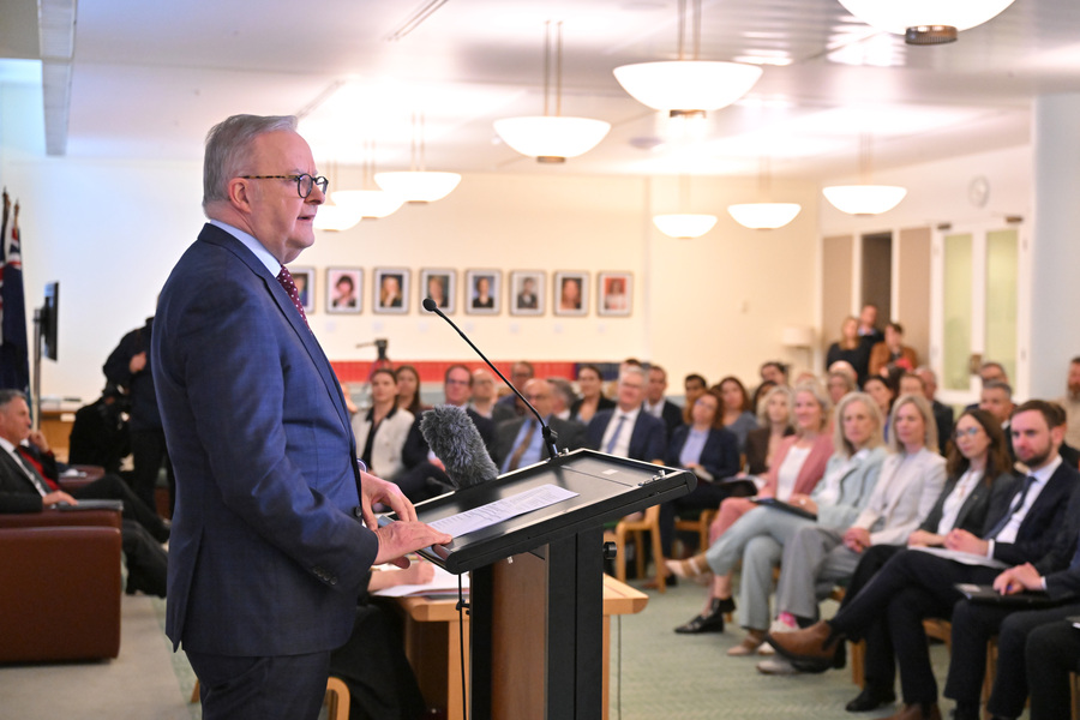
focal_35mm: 53
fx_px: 1590
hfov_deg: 37.5
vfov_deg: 25.5
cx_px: 540
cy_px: 360
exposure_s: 1/320
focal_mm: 53
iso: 5000
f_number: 3.5
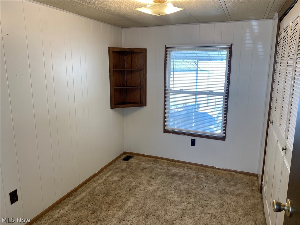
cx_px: 150
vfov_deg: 53.1
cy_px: 112
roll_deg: -0.2
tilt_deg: -10.6
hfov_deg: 67.3
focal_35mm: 26
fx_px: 225
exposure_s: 1/120
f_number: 1.8
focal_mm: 4.25
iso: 80
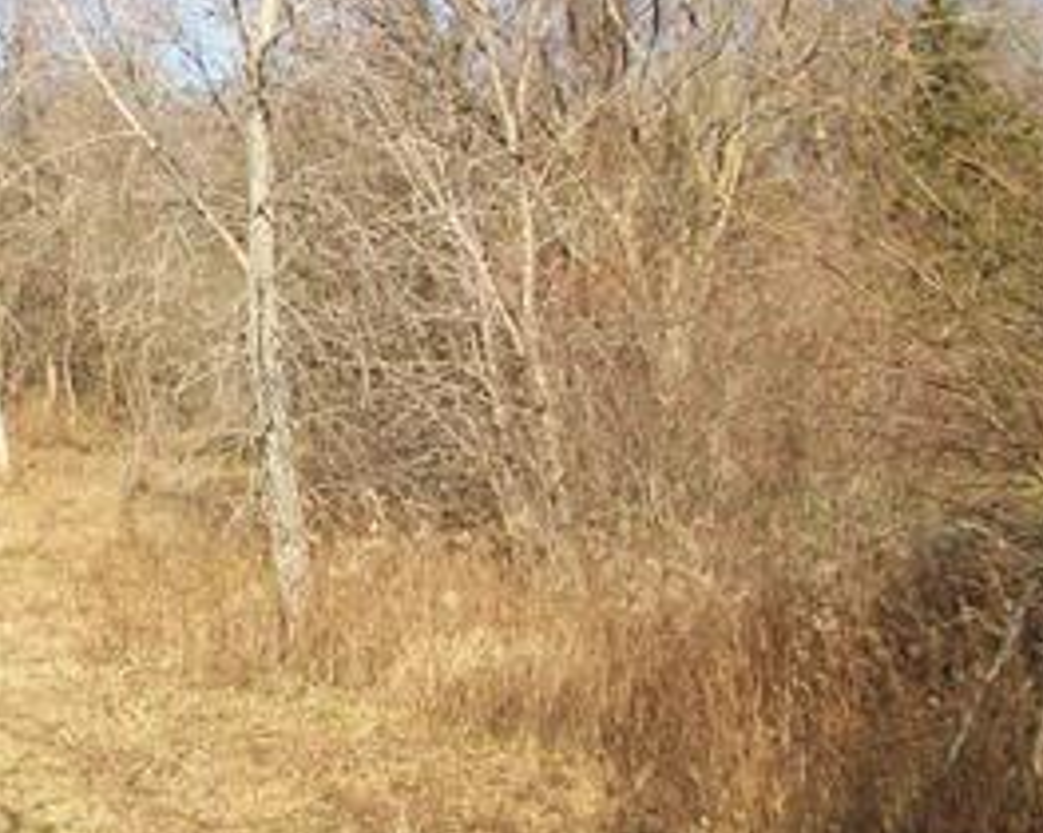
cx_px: -135
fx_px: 2344
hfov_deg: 23.4
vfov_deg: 20.0
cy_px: 242
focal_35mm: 76
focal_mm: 5.7
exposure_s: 1/640
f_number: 2.8
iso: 64
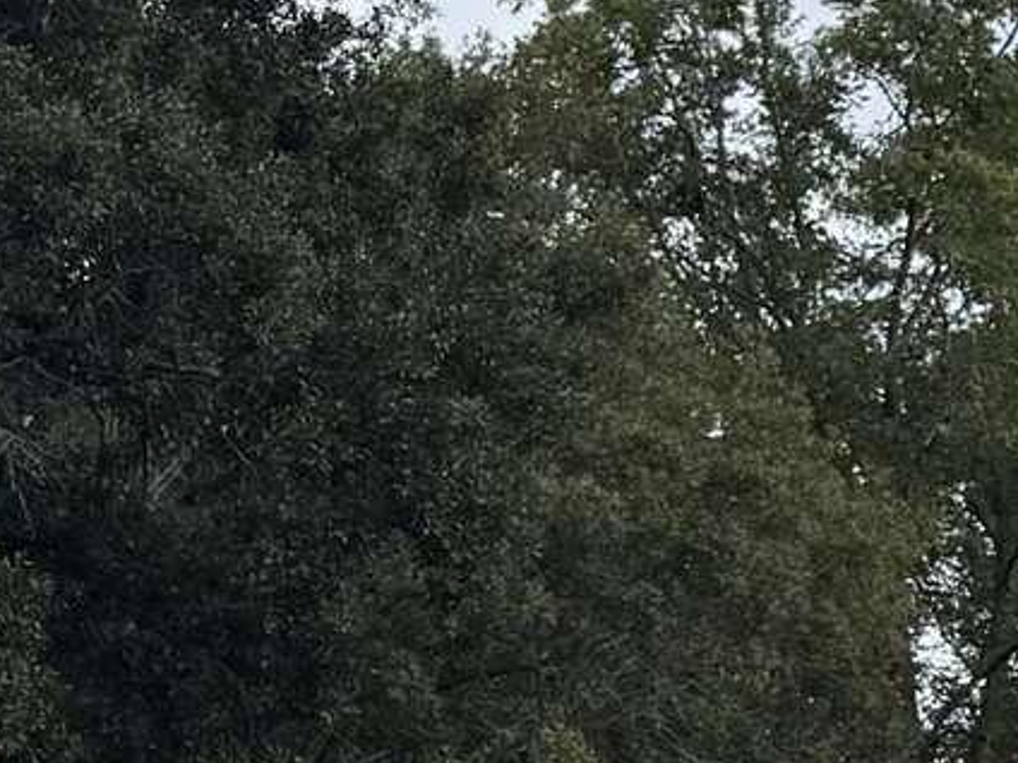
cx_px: 2504
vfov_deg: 8.5
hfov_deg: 9.9
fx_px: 5117
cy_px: 250
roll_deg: -1.2
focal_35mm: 174
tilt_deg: +13.9
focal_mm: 6.76
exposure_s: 1/1139
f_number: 1.78
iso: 80
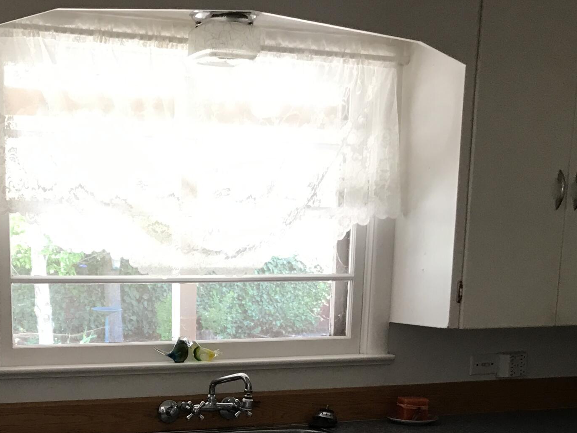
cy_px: 451
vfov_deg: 22.9
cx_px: 153
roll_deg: +0.3
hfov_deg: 31.2
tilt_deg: -9.7
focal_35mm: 61
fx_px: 1017
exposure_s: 1/24
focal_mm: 3.99
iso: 40
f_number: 1.8
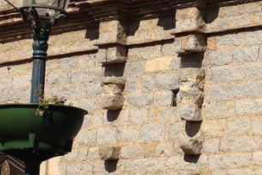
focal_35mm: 144
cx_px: 221
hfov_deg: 14.1
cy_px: 20
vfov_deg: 9.5
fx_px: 1048
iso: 64
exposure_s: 1/2208
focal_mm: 4.28
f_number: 2.4
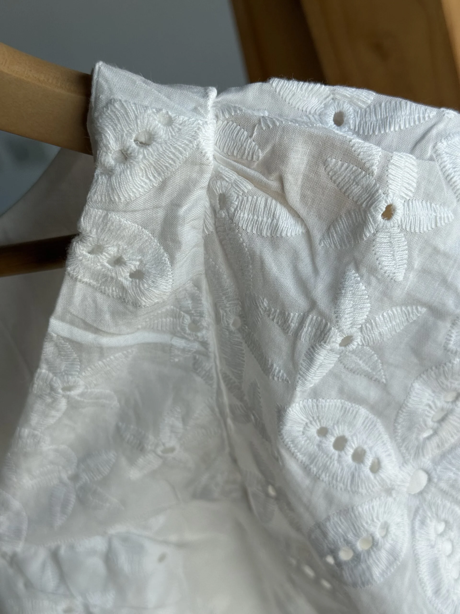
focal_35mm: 48
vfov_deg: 39.7
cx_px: 230
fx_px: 850
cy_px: 307
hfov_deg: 30.3
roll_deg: +19.7
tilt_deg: -37.8
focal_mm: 6.76
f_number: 1.78
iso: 64
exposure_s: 1/828
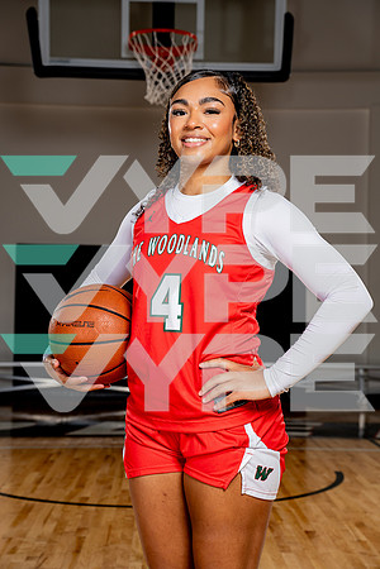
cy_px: 284
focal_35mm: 61
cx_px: 190
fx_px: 966
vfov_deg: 32.9
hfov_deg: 22.3
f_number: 5.6
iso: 200
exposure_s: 1/250
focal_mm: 61
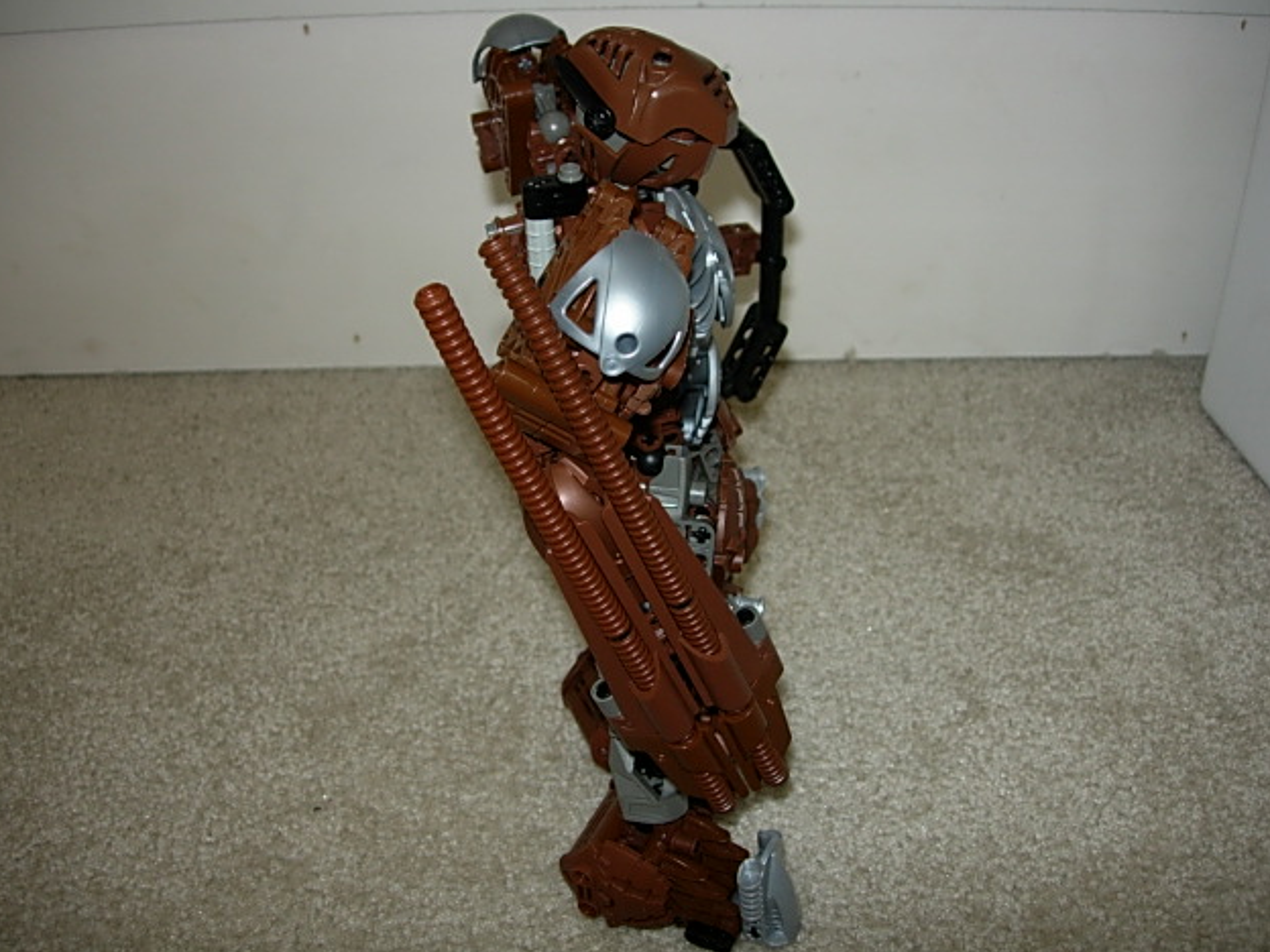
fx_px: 1431
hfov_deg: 47.9
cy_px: 466
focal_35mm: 39
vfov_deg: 36.8
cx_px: 629
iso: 79
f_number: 2.8
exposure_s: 1/64
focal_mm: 7.8
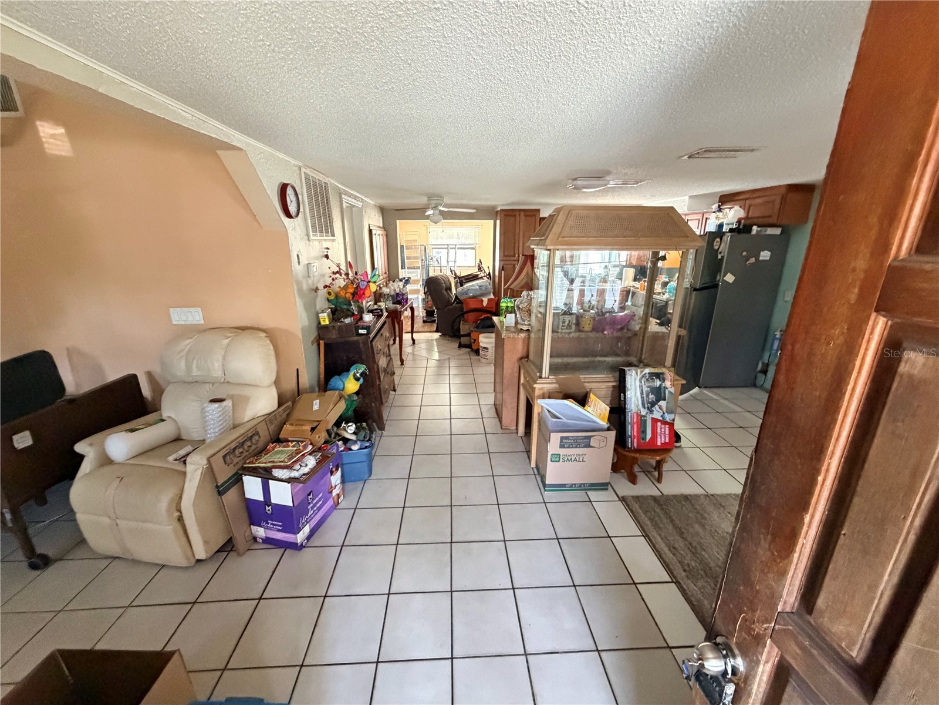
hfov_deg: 102.1
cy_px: 352
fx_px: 380
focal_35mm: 14
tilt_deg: -15.3
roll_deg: -0.1
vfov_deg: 85.7
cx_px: 470
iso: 800
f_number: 2.2
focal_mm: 2.22
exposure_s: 1/60
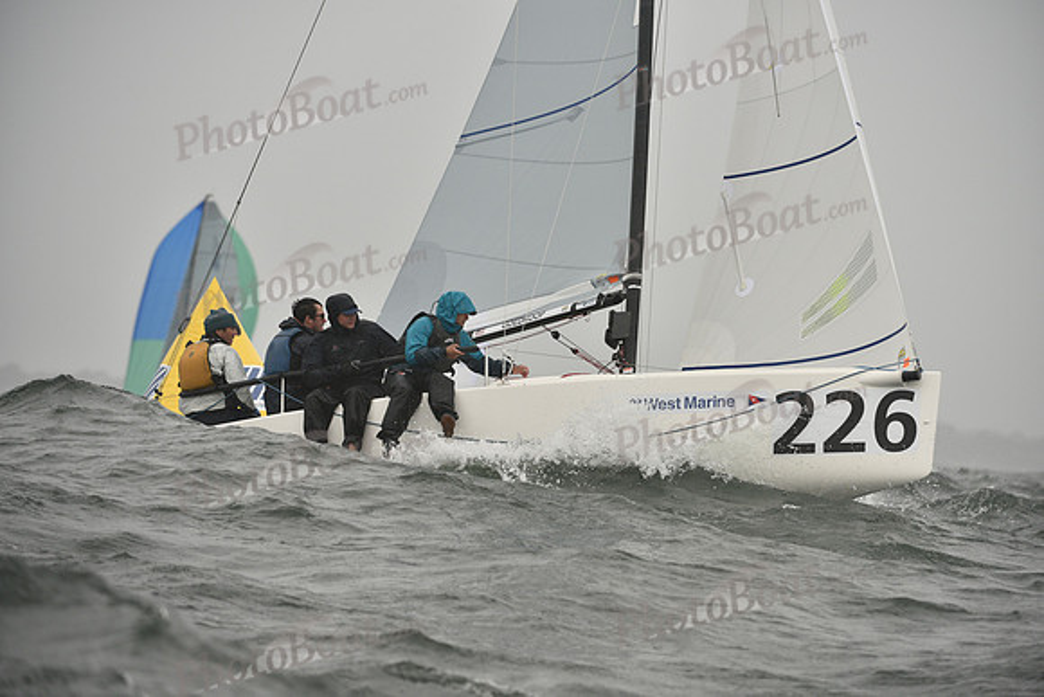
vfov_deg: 5.5
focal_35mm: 250
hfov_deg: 8.2
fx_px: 7251
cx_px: 522
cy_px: 348
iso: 400
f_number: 5
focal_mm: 250
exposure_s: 1/1000
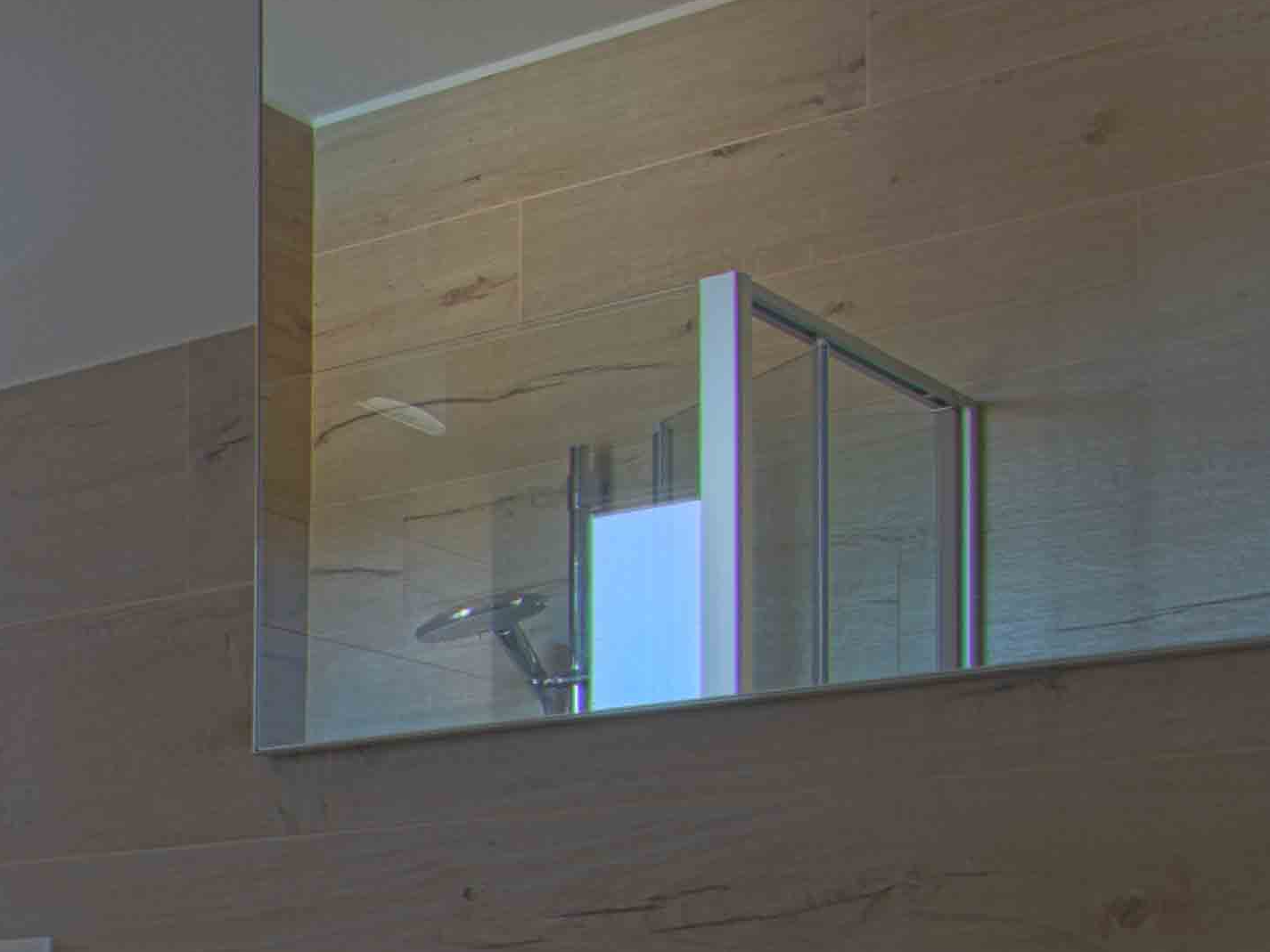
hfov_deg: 20.7
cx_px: -998
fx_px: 2422
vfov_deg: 20.2
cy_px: 1270
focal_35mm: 66
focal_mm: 11
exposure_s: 1/13
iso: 100
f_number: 8
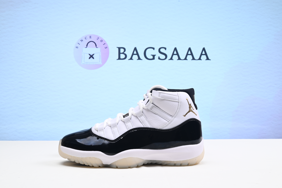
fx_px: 321
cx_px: 141
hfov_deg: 47.4
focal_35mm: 41
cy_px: 94
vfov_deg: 32.7
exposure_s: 1/2
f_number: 16
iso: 100
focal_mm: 41
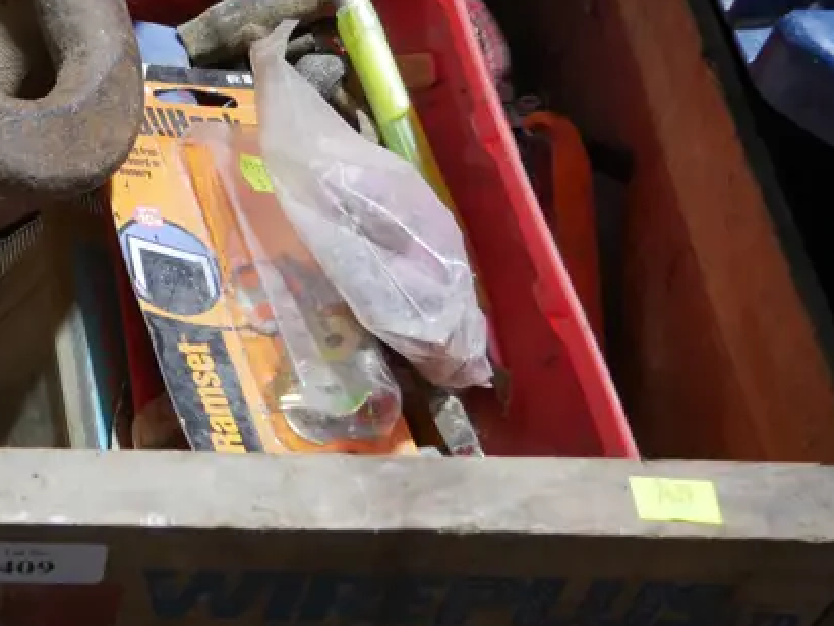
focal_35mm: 70
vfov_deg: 19.8
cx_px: -67
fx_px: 1687
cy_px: -123
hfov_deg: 25.8
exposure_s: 1/60
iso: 400
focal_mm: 14
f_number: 3.5
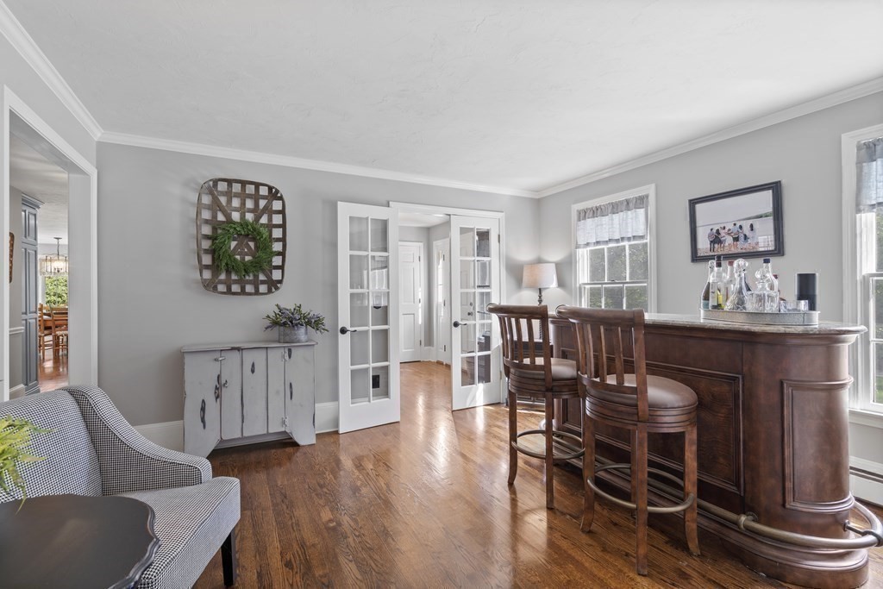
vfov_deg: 73.8
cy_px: 294
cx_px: 442
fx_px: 392
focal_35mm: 16
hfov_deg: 96.7
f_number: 8
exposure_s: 1/2
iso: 160
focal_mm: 16
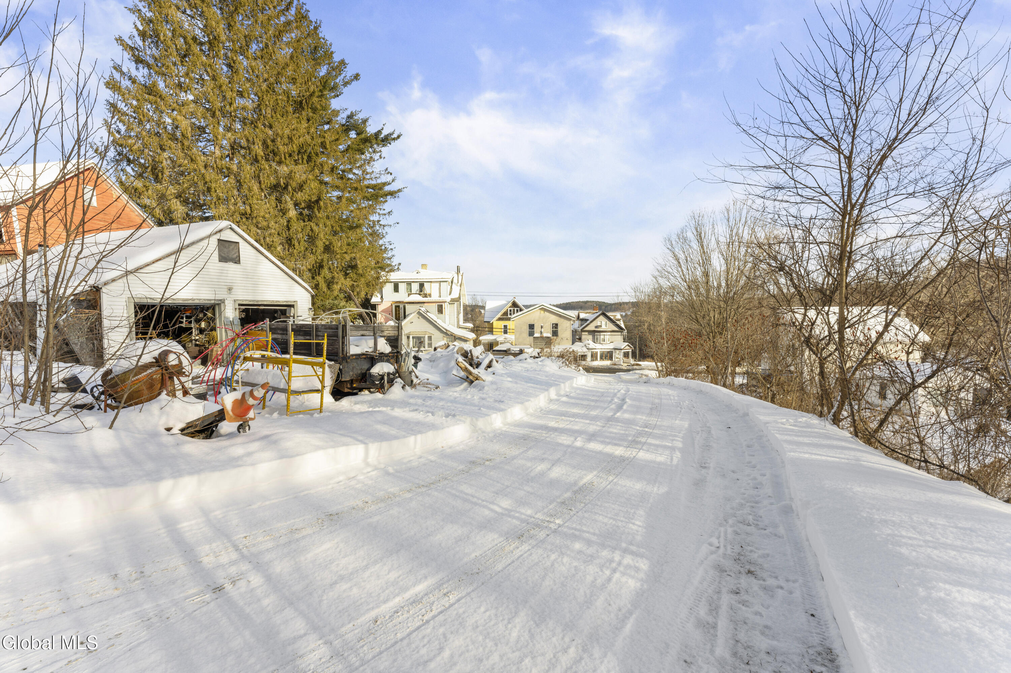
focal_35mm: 14
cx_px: 506
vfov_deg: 81.2
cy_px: 336
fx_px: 393
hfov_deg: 104.3
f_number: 8
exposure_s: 1/320
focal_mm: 14
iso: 100
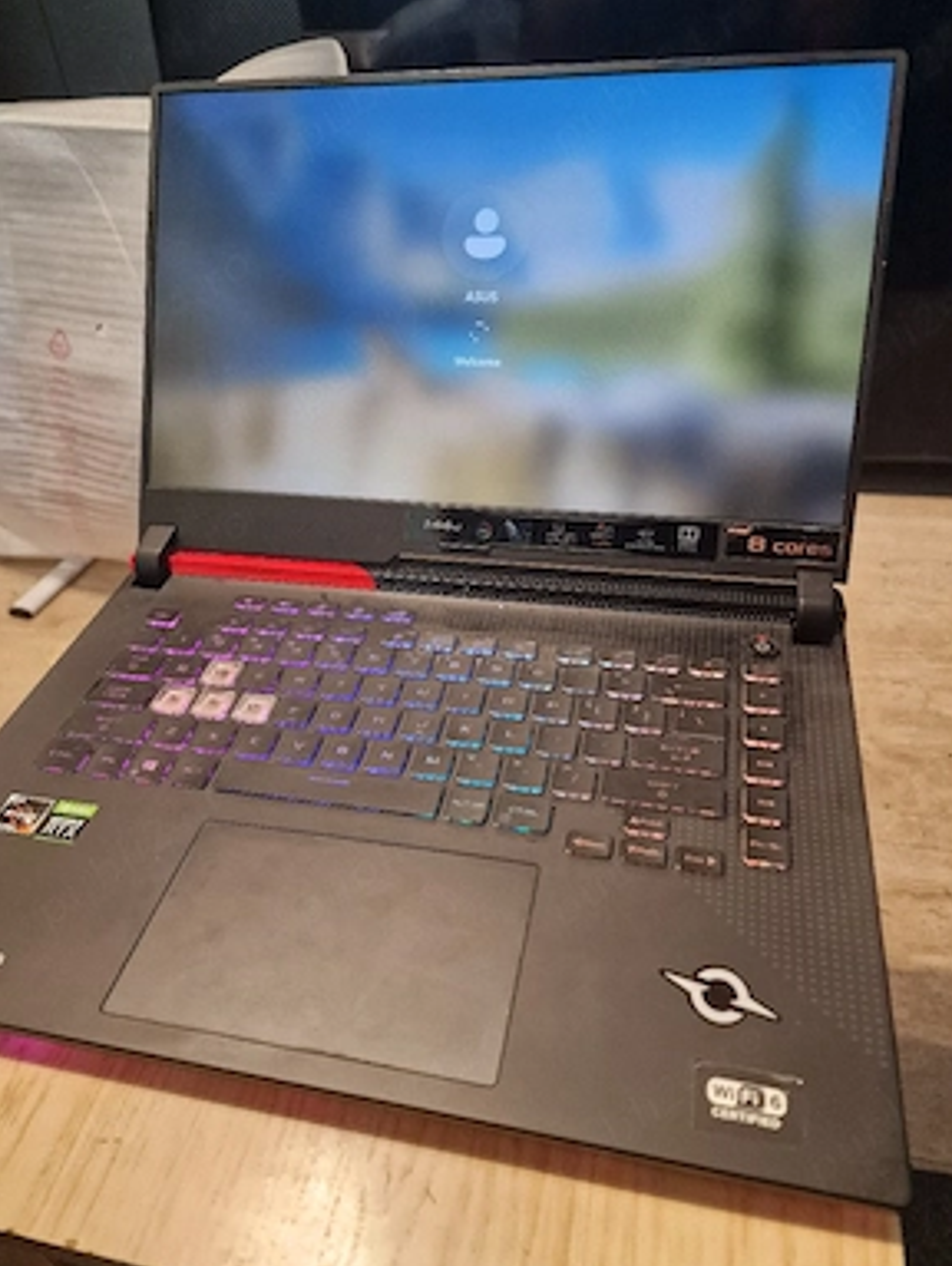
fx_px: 879
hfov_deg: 56.9
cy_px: 628
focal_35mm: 24
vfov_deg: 71.5
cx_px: 466
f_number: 1.8
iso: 1000
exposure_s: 1/100
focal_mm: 6.4
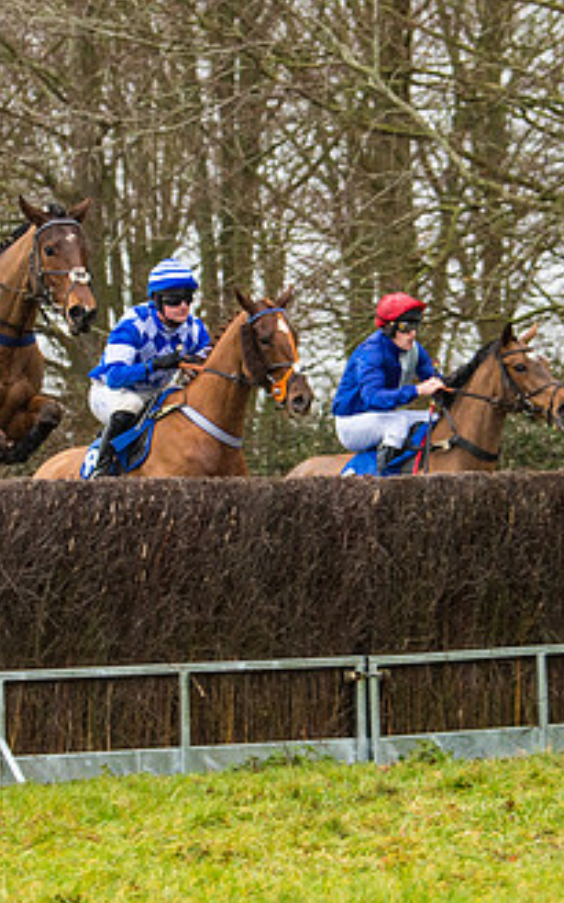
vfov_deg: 10.7
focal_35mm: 195
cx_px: 180
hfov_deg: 6.7
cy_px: 431
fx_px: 4796
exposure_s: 1/1000
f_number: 4
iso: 1000
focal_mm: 82
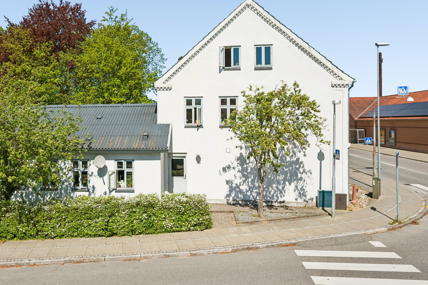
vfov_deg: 46.4
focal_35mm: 28
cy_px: 155
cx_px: 140
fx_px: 333
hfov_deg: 63.7
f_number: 5
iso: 100
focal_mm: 20
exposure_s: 1/1000
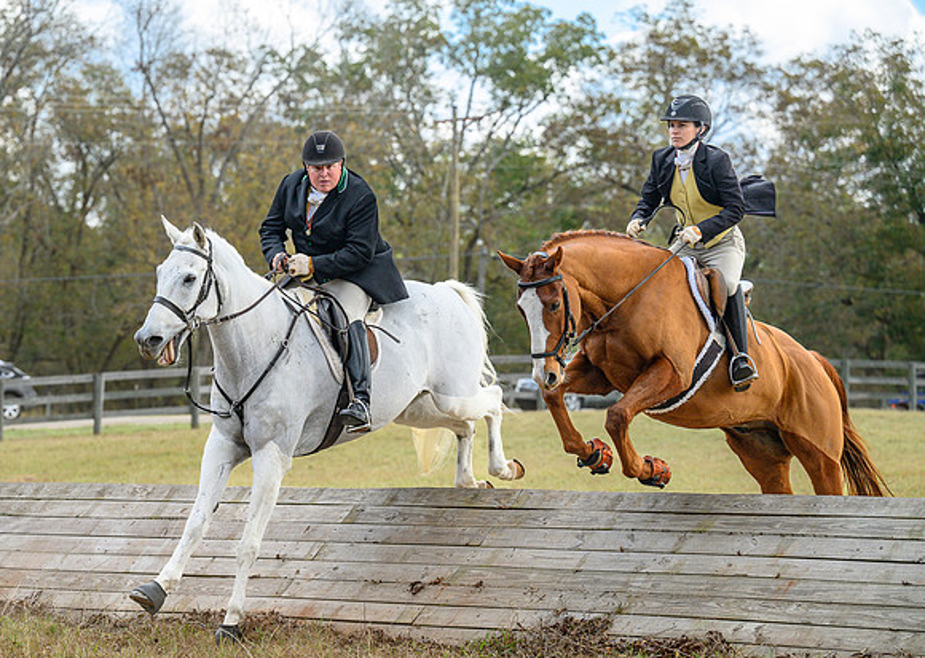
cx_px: 308
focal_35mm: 118
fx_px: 3084
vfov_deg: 12.2
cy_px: 392
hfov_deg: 17.0
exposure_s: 1/1000
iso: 640
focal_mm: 90
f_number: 3.5
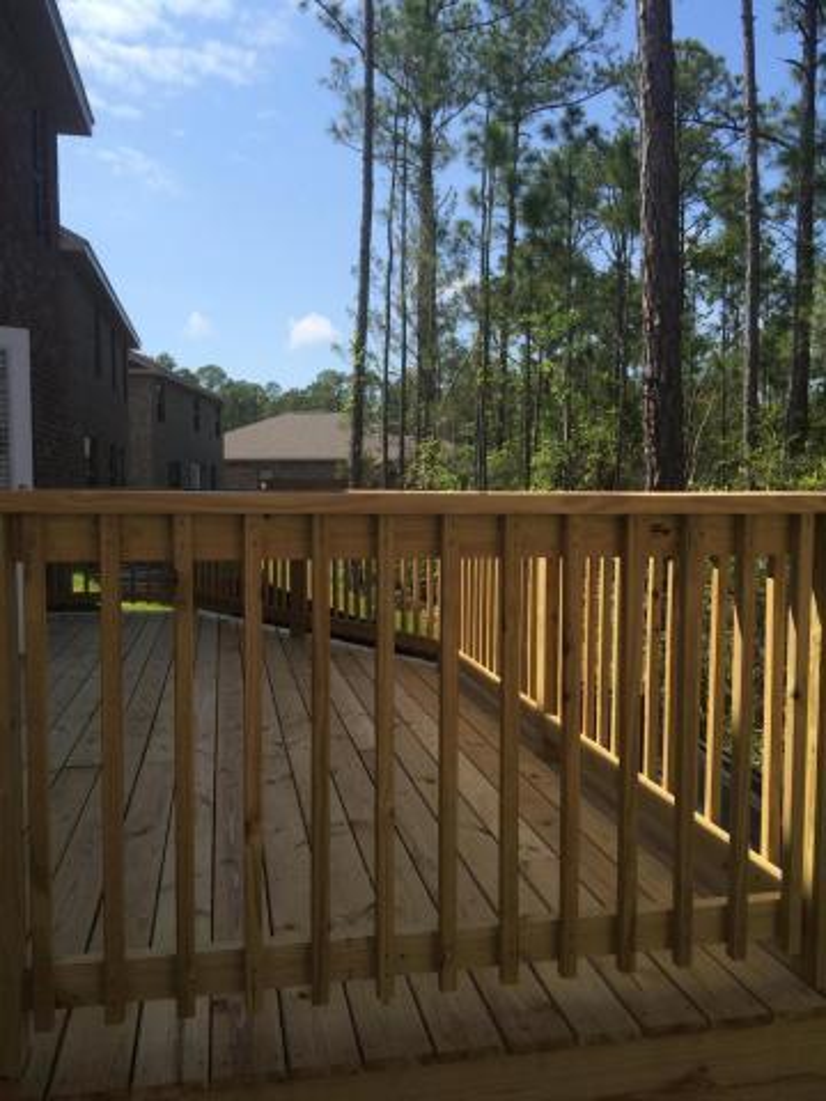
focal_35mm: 29
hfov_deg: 48.2
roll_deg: +1.1
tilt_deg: -3.6
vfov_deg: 61.7
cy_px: 550
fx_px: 923
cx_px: 413
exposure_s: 1/1953
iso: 32
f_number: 2.2
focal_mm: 4.15
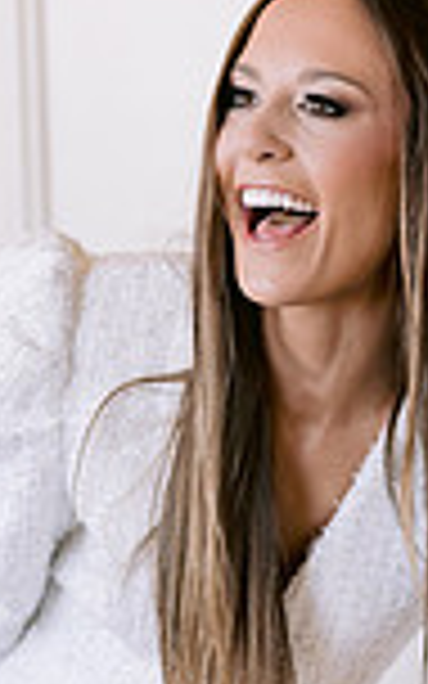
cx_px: 640
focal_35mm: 151
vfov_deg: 13.7
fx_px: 2818
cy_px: 639
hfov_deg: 8.5
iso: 800
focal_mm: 50
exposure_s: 1/200
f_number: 2.8
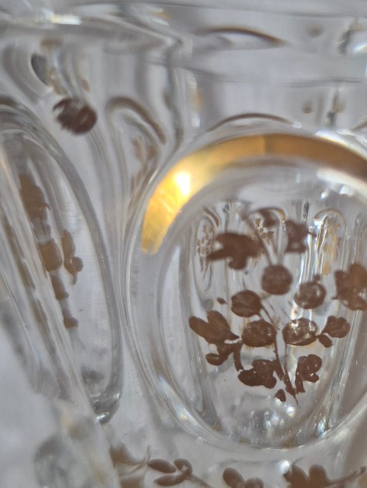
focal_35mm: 38
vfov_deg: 48.9
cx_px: 302
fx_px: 537
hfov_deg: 36.3
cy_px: 255
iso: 500
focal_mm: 5.4
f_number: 1.8
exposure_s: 1/100
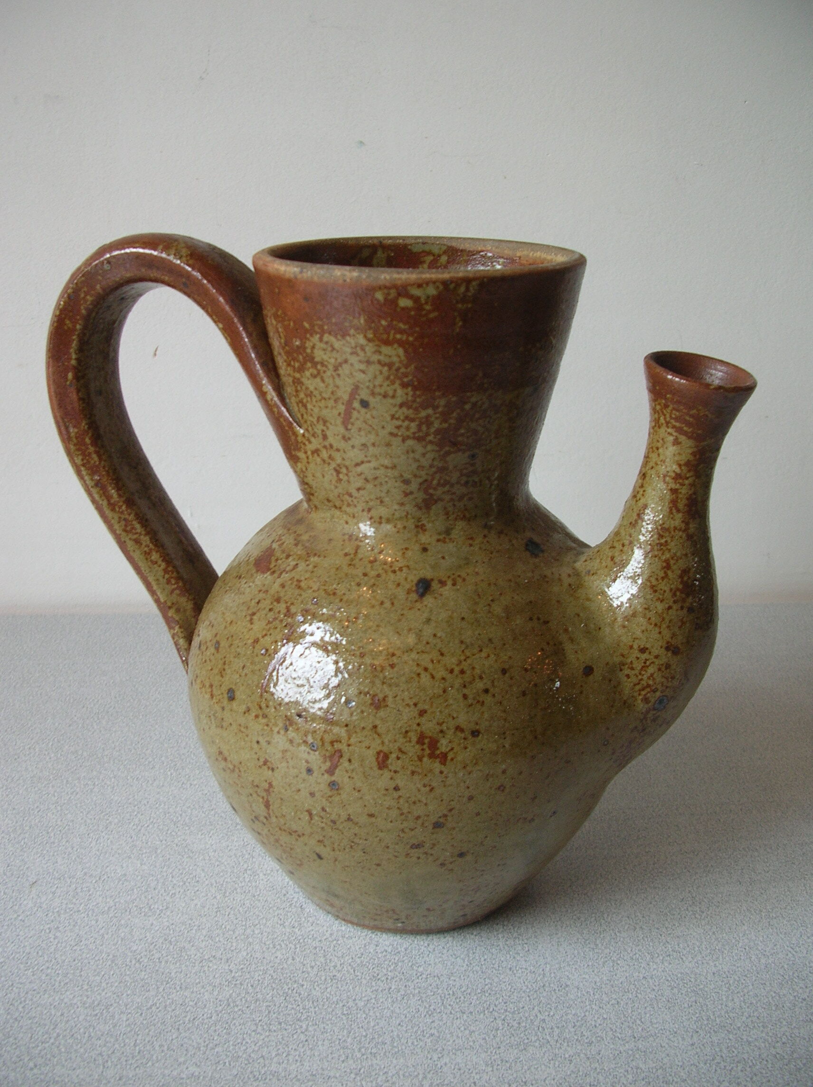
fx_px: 1098
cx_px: 406
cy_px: 544
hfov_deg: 40.6
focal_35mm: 35
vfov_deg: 52.7
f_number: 2.8
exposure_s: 1/9.1
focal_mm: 5.8
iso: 50
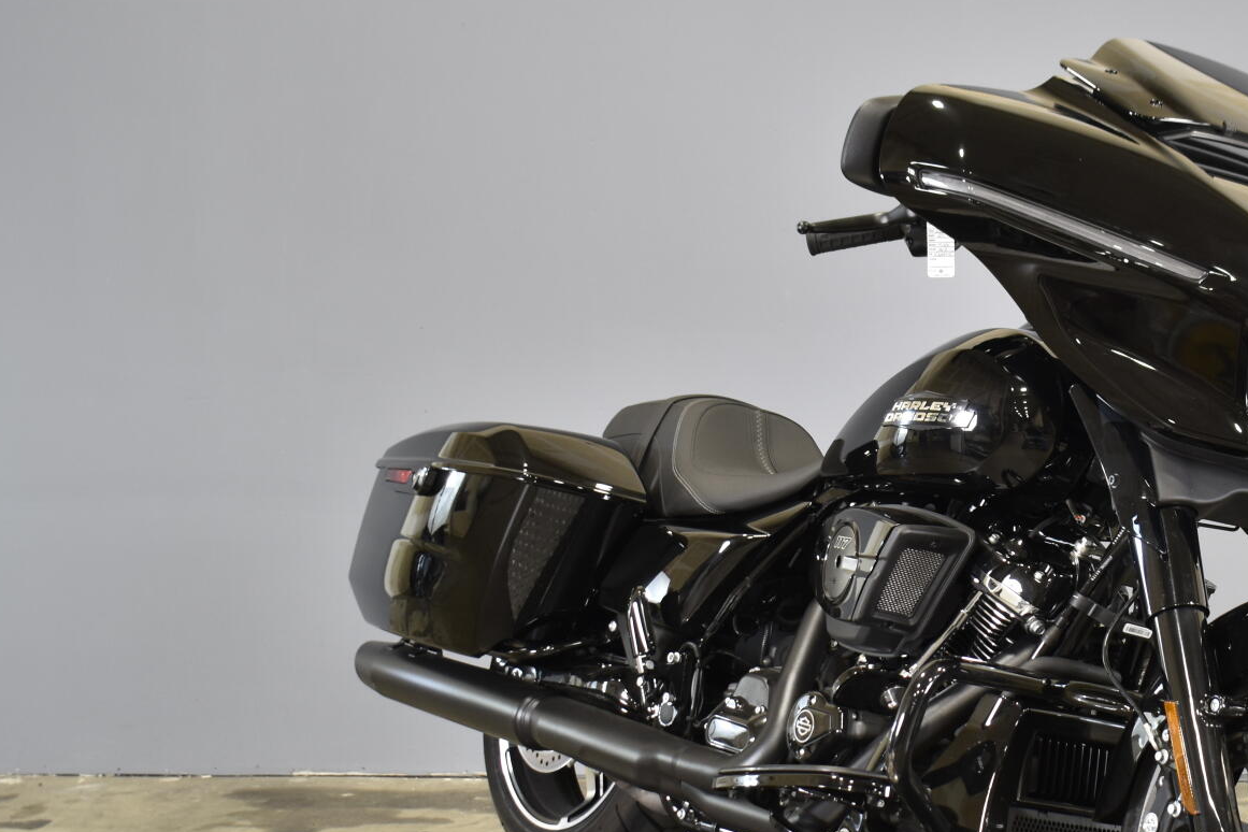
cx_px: 958
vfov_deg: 21.8
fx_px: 2149
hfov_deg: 31.7
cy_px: 564
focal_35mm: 62
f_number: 4
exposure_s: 1/15
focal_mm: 24
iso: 400
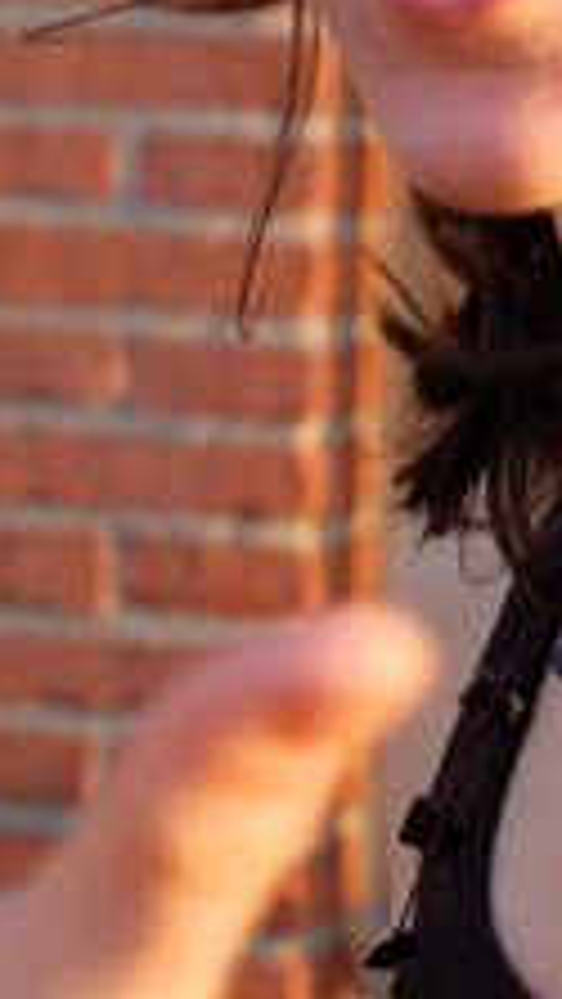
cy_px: 335
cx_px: 531
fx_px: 4196
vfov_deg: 13.5
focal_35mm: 159
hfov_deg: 7.6
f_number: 5.6
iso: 400
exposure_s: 1/125
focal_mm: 35
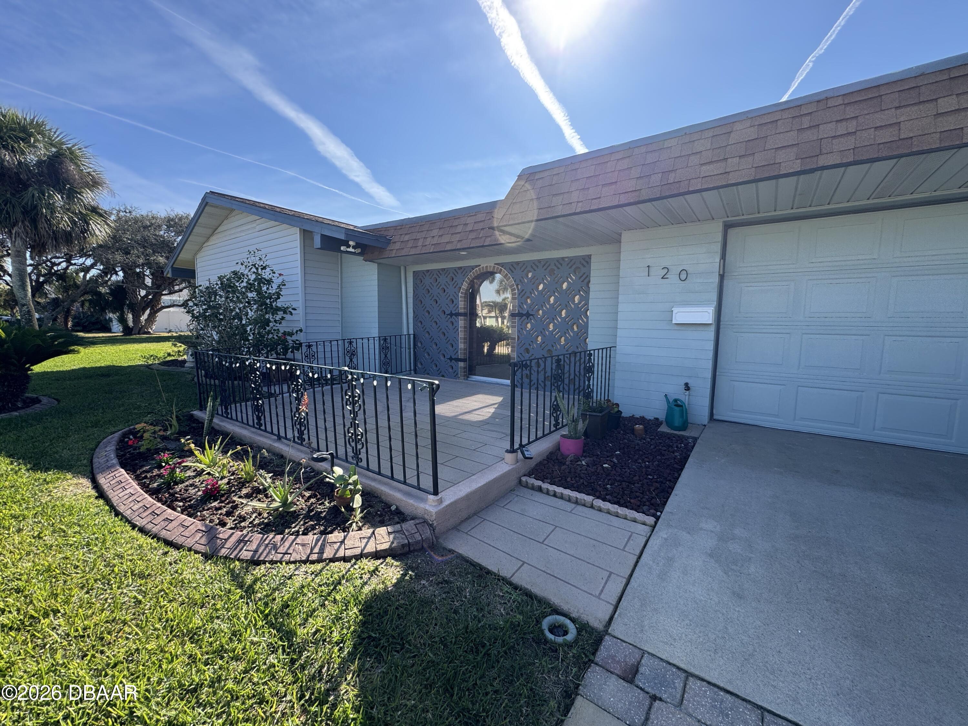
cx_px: 484
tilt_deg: -5.6
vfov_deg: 85.7
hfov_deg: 102.1
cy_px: 363
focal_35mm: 14
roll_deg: -1.1
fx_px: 391
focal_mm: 2.22
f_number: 2.2
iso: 50
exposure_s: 1/578
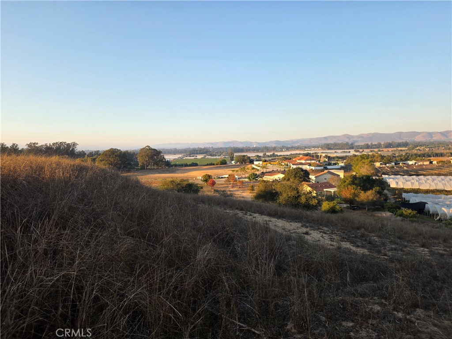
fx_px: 300
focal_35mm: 23
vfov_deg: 58.9
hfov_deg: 73.9
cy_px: 170
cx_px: 226
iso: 80
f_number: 1.7
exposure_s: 1/1242
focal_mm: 6.25
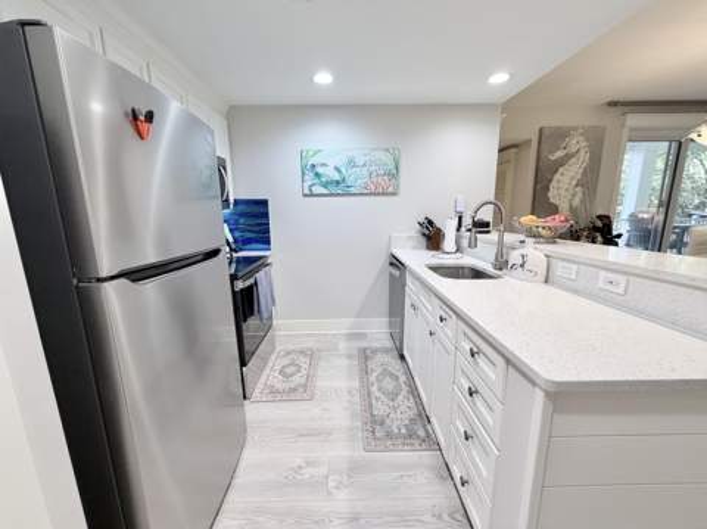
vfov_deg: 85.6
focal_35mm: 14
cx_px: 354
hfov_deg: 102.1
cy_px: 264
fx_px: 286
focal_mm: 2.22
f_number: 2.2
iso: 200
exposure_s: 1/120
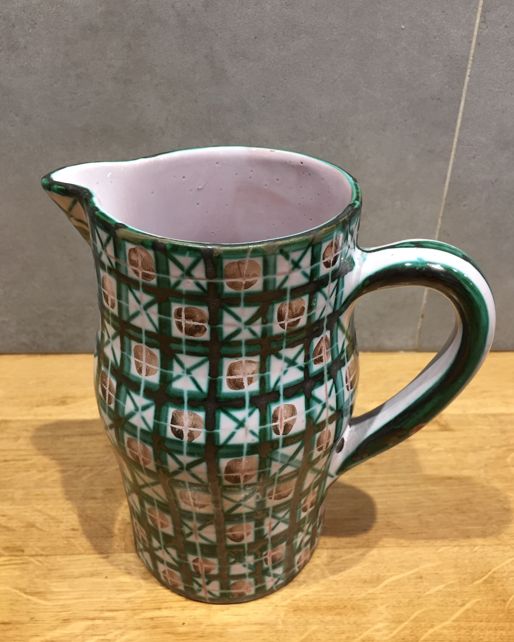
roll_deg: -0.6
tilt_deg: -34.0
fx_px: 589
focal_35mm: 31
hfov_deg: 47.1
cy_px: 346
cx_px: 262
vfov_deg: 57.1
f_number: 2.2
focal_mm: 4.15
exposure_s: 1/33
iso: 160
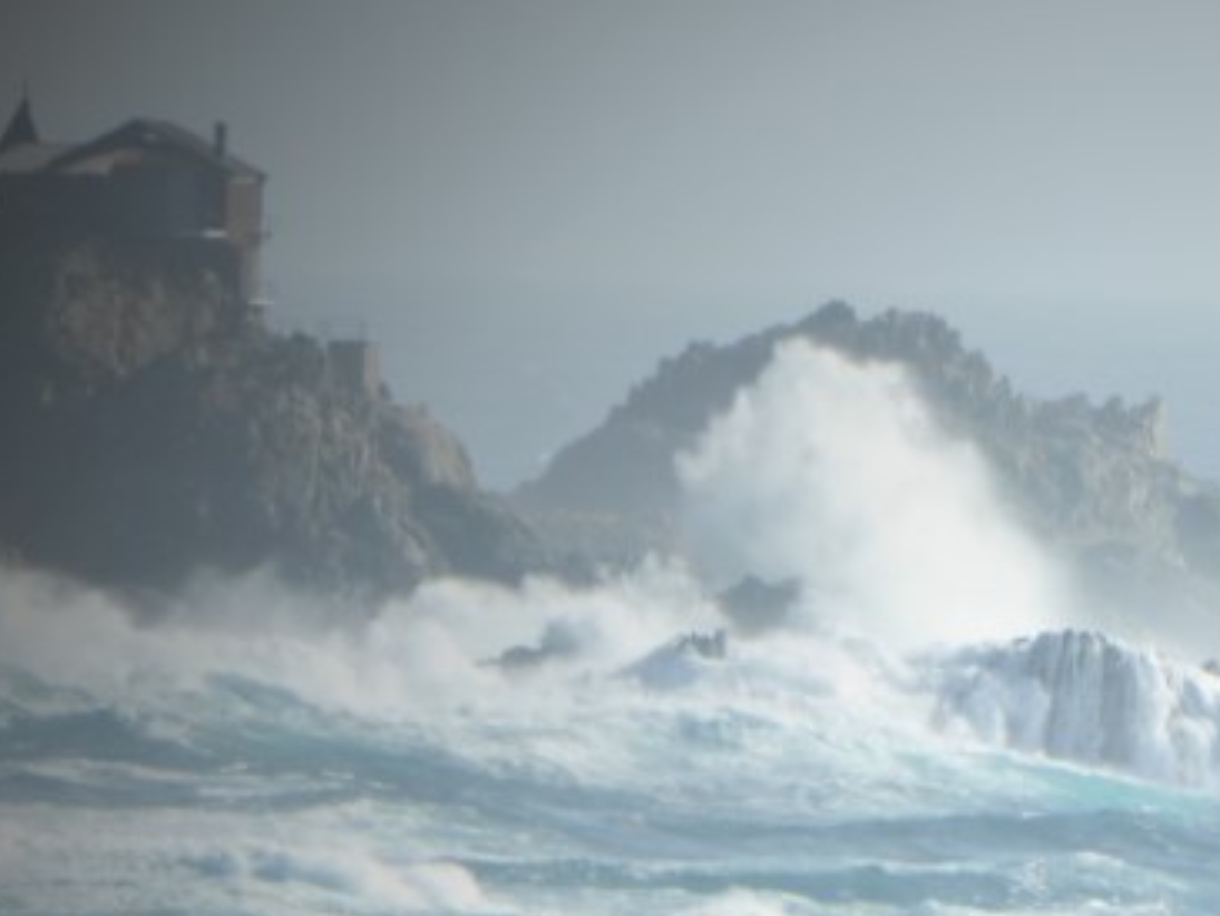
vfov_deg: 1.2
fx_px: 42659
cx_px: 1210
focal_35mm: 1210
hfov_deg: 1.6
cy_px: 936
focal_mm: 77.3
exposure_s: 1/400
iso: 160
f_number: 6
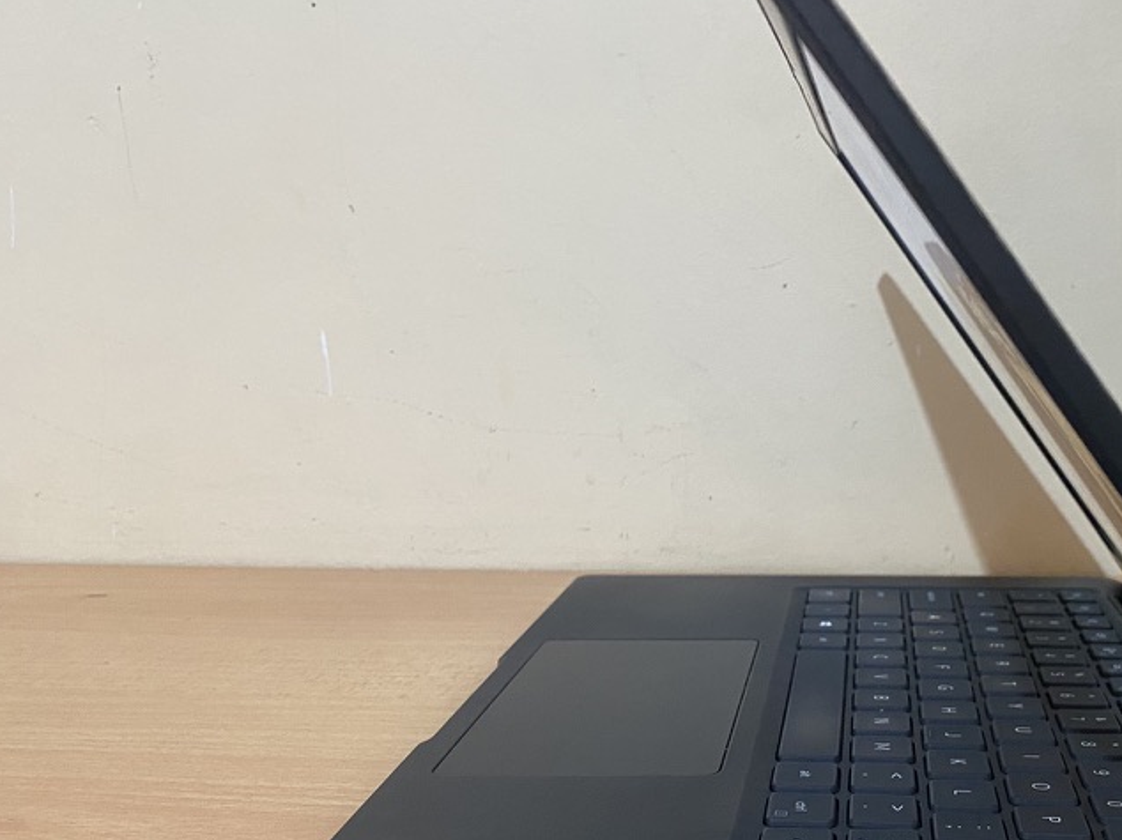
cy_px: 532
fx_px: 1361
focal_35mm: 42
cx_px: 855
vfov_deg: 34.1
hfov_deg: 43.2
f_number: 1.8
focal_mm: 4.25
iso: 320
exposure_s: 1/33
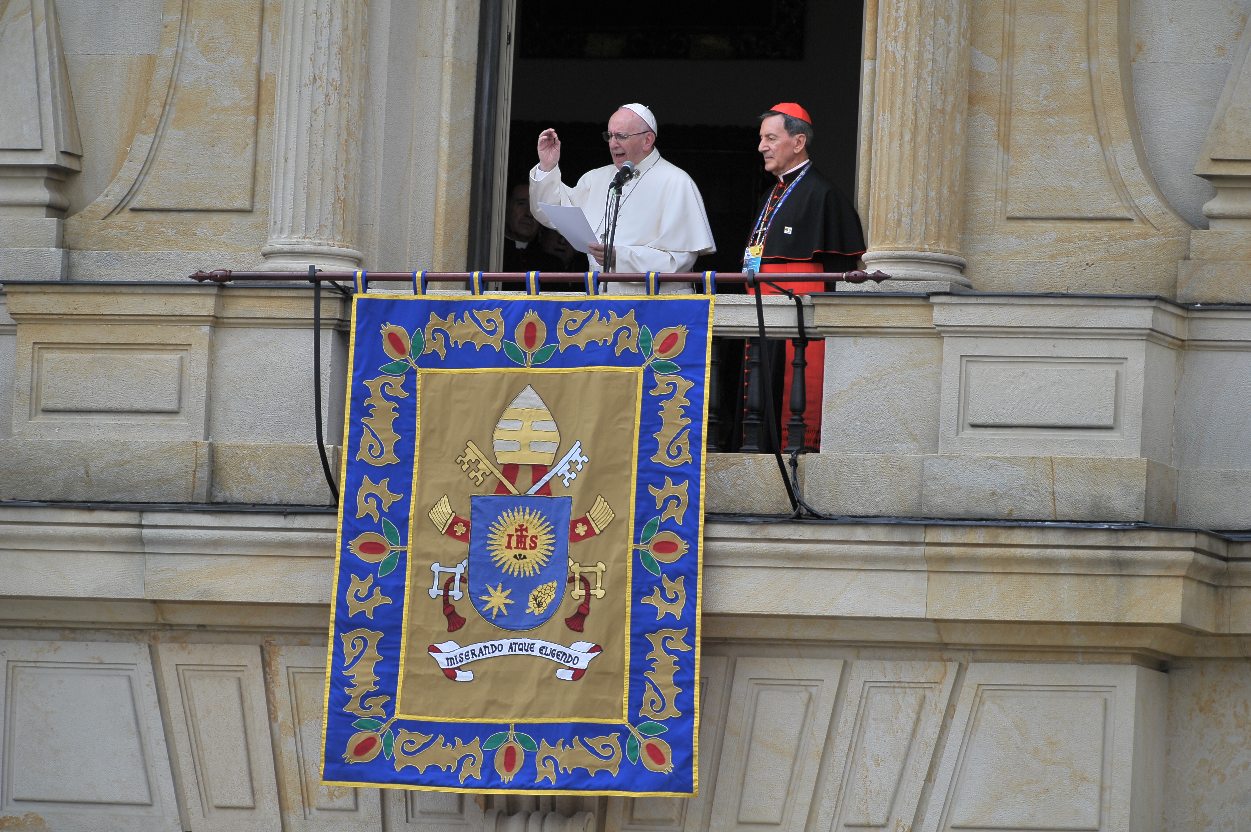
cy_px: 416
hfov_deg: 4.9
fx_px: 14585
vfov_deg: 3.3
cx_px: 626
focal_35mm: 420
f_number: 5
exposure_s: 1/1600
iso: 250
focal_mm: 420
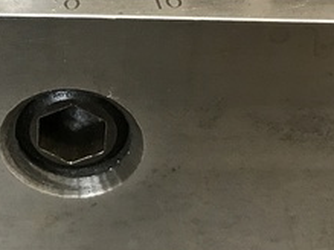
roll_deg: -1.2
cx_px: 105
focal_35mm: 82
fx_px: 791
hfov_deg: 23.7
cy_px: -26
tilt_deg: -32.2
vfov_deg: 17.4
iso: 64
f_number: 1.8
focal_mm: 3.99
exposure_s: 1/15
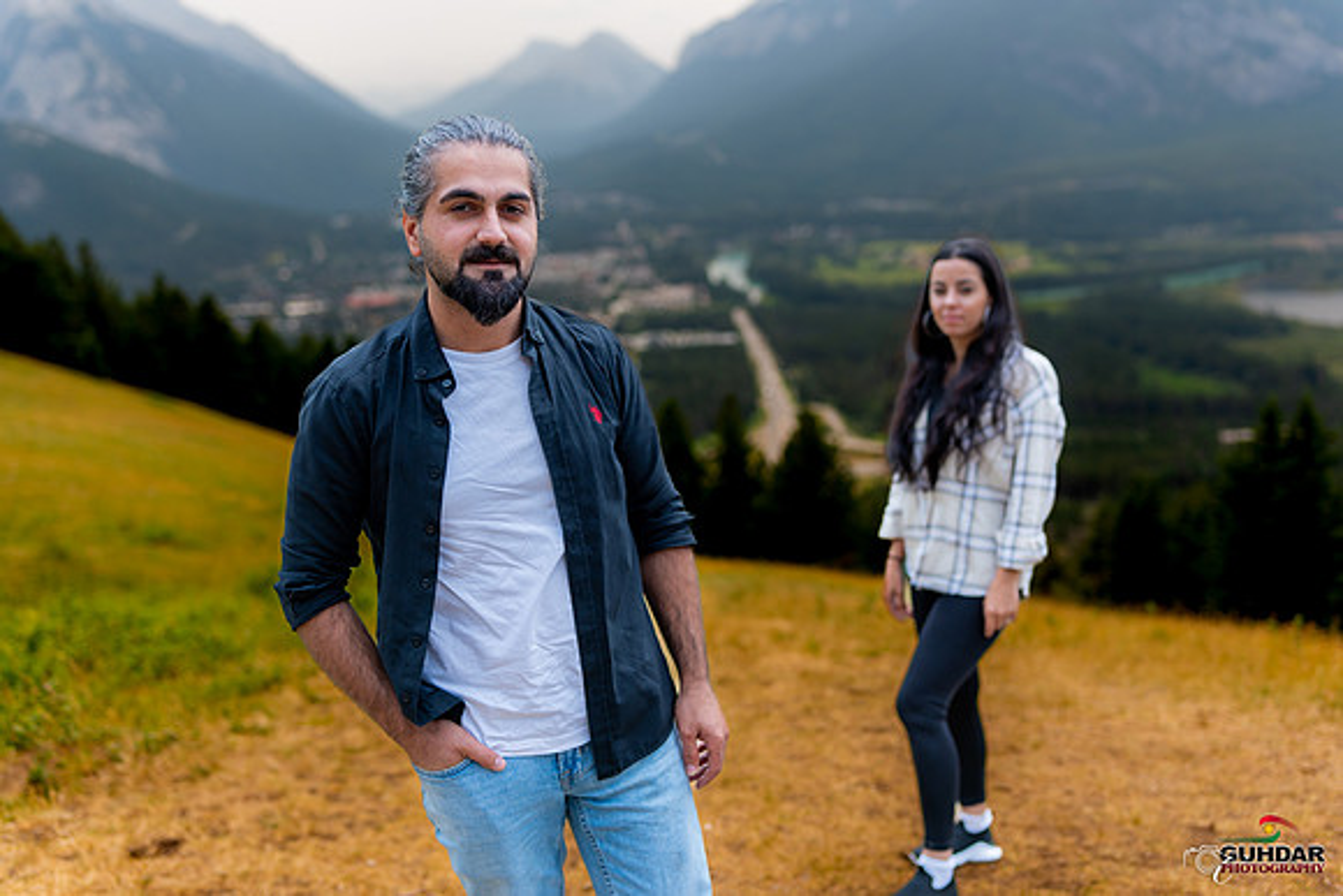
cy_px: 448
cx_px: 672
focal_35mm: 35
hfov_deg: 54.4
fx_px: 1306
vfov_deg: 37.9
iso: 200
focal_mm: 35
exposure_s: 1/5000
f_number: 2
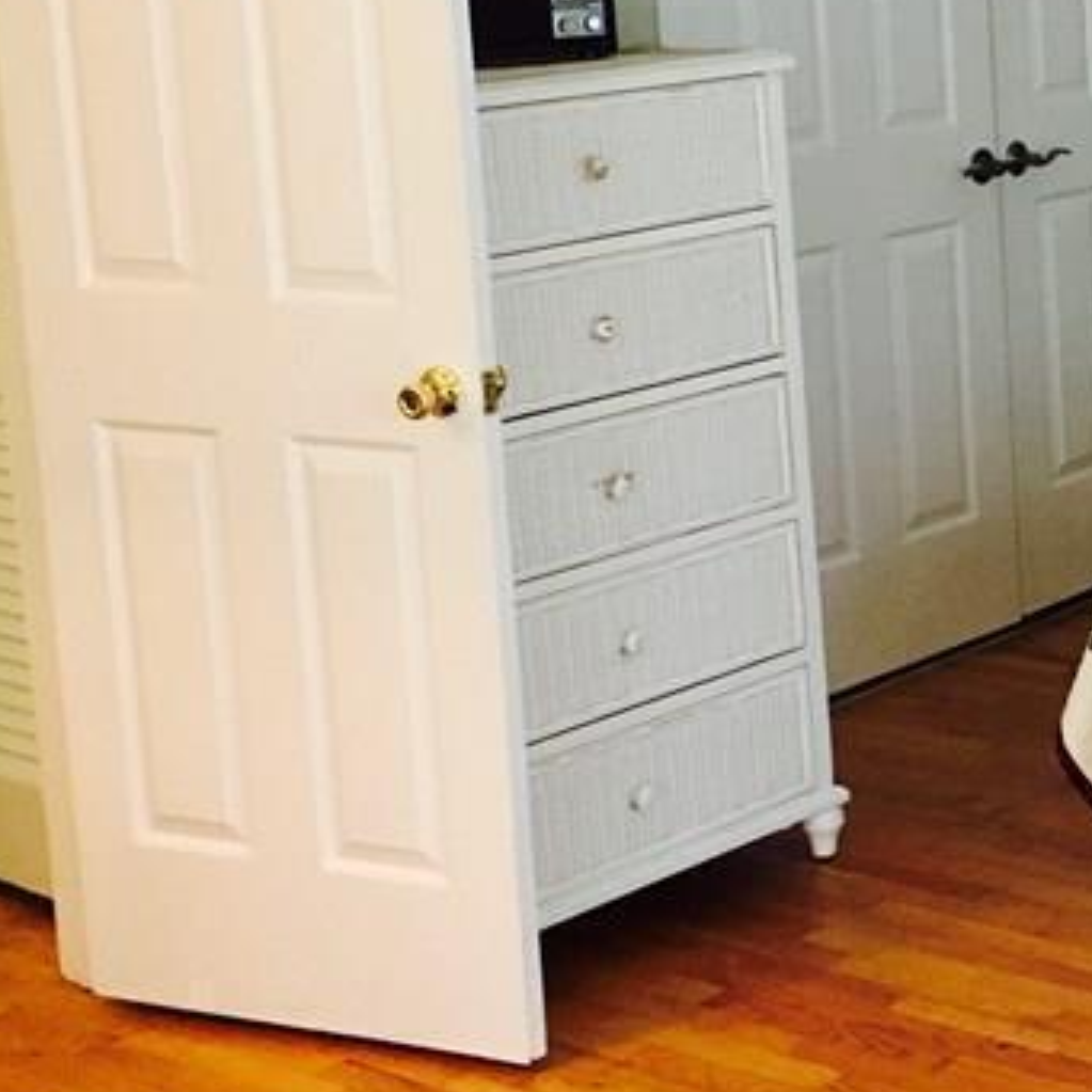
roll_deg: +0.2
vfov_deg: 22.3
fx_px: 2748
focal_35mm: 77
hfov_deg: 20.5
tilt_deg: -9.3
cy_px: 263
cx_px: 1419
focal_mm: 4.15
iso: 200
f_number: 2.2
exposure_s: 1/24
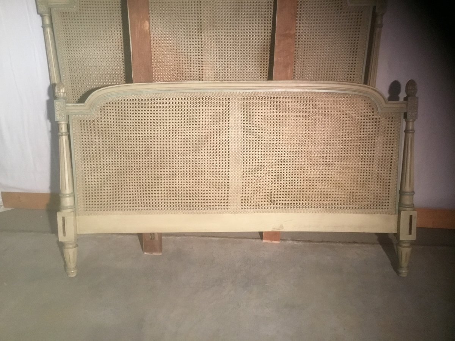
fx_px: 407
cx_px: 228
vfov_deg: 45.4
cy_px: 170
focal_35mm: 31
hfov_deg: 58.4
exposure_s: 1/33
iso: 200
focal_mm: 3.3
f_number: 2.4
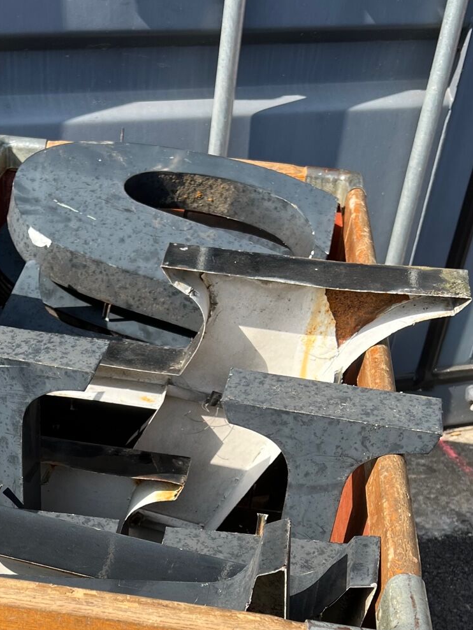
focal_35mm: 53
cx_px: 98
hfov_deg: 27.0
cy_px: 538
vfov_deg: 34.6
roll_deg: -1.3
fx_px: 965
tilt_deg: -38.1
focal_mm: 5.7
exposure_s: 1/1361
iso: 50
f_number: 1.5
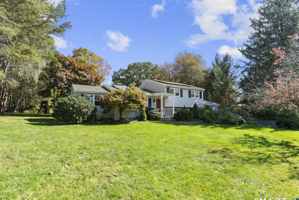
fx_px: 141
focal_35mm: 17
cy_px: 100
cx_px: 142
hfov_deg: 93.2
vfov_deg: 70.5
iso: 200
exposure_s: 1/25
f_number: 9
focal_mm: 16
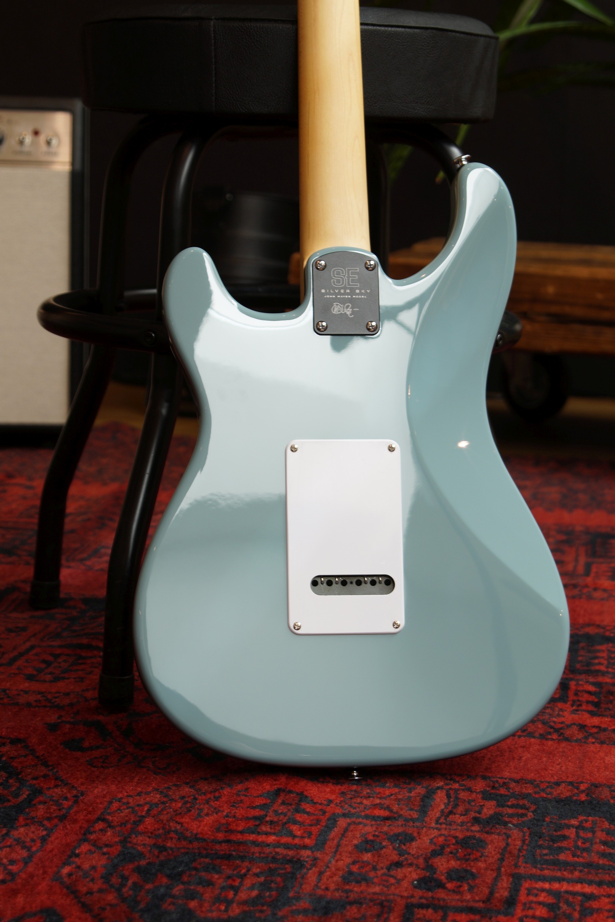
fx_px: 2114
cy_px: 461
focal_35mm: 82
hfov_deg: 16.6
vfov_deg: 24.6
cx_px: 308
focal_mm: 55
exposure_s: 1/10
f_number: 5.6
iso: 100
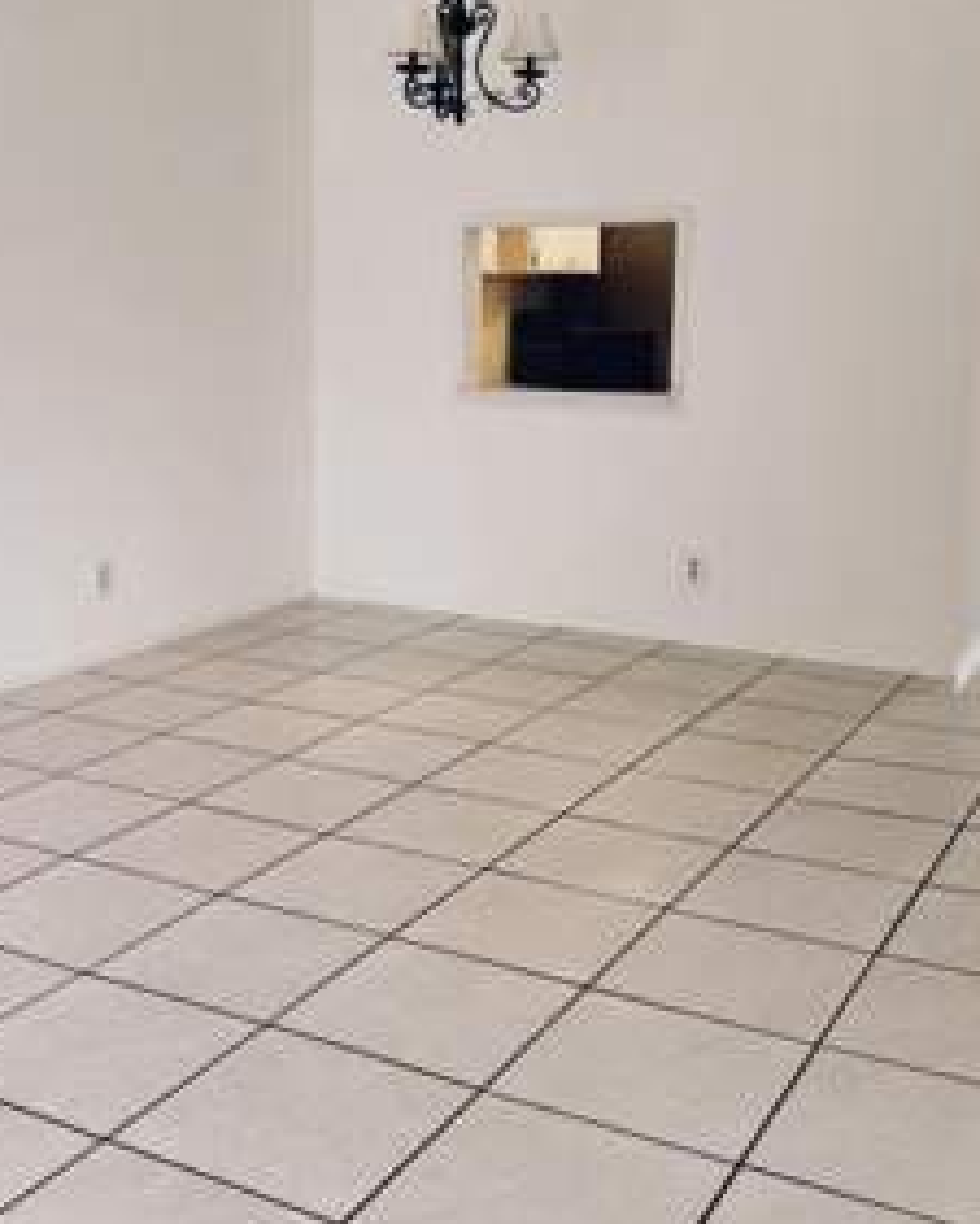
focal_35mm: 40
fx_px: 1449
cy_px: 481
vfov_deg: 45.5
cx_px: 388
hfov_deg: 37.2
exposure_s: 1/74
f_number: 1.78
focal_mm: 6.76
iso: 200
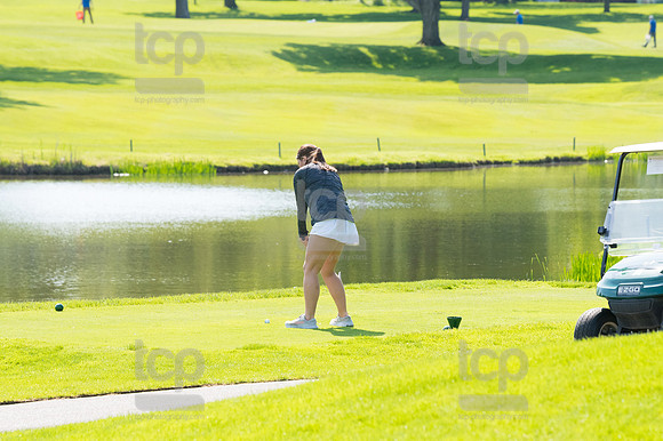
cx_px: 332
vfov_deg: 4.6
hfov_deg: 6.9
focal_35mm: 300
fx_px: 5522
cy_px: 220
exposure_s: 1/1600
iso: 1000
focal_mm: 200
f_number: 5.6
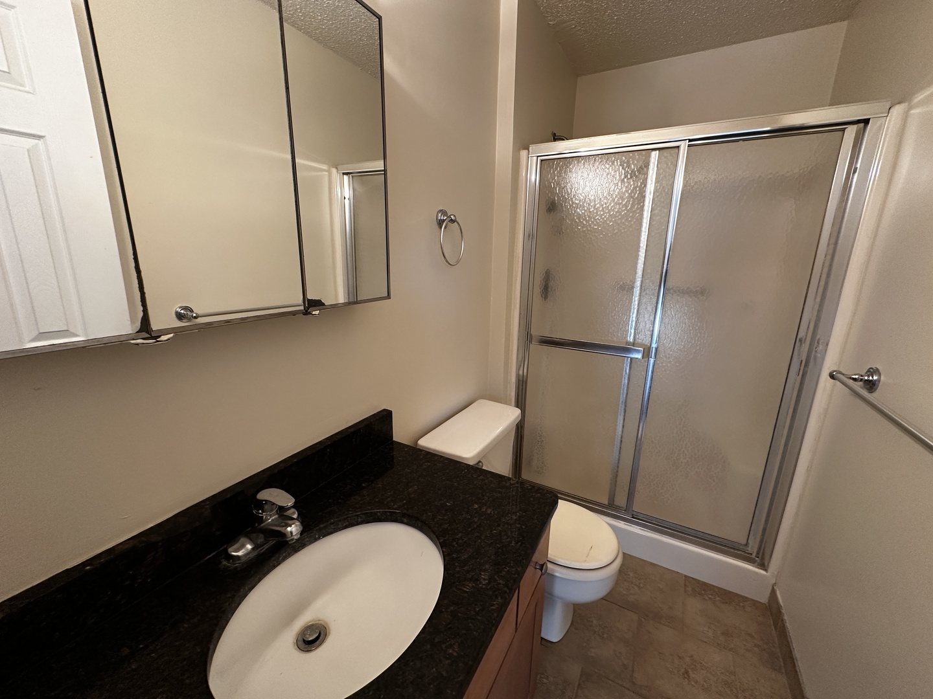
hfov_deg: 102.1
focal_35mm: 14
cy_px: 350
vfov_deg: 85.7
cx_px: 466
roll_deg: -1.3
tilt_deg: -14.1
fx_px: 377
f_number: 2.2
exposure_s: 1/60
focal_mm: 2.22
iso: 160
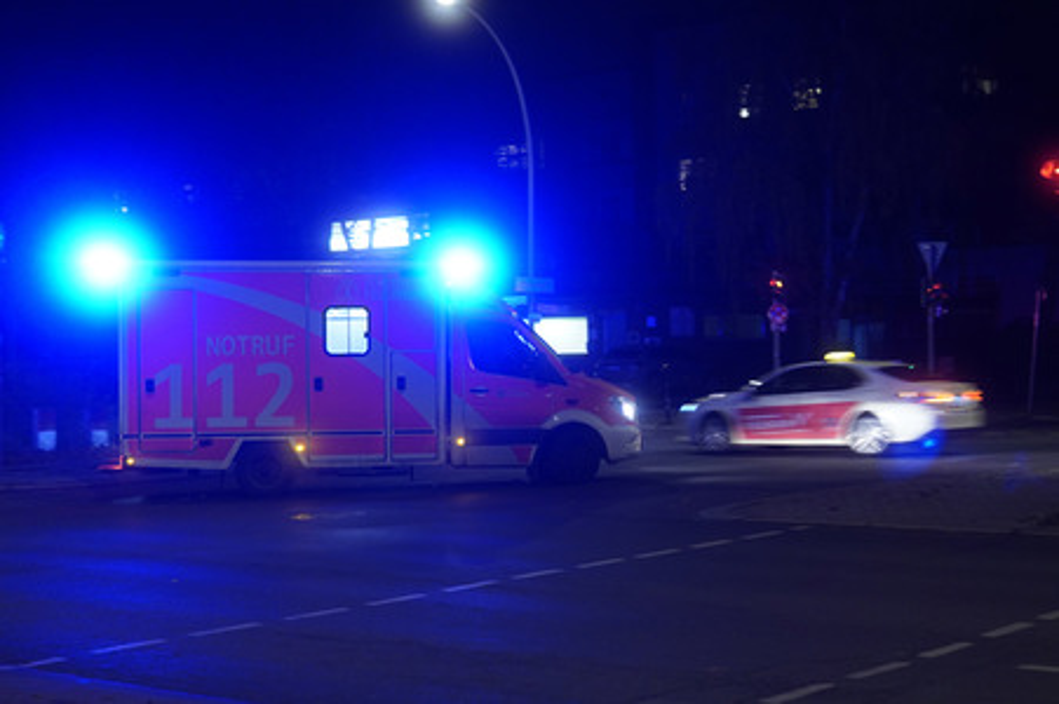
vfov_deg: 29.8
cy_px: 352
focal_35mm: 45
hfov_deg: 43.6
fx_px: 1323
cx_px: 530
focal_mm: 30
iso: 640
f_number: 1.6
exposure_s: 1/50
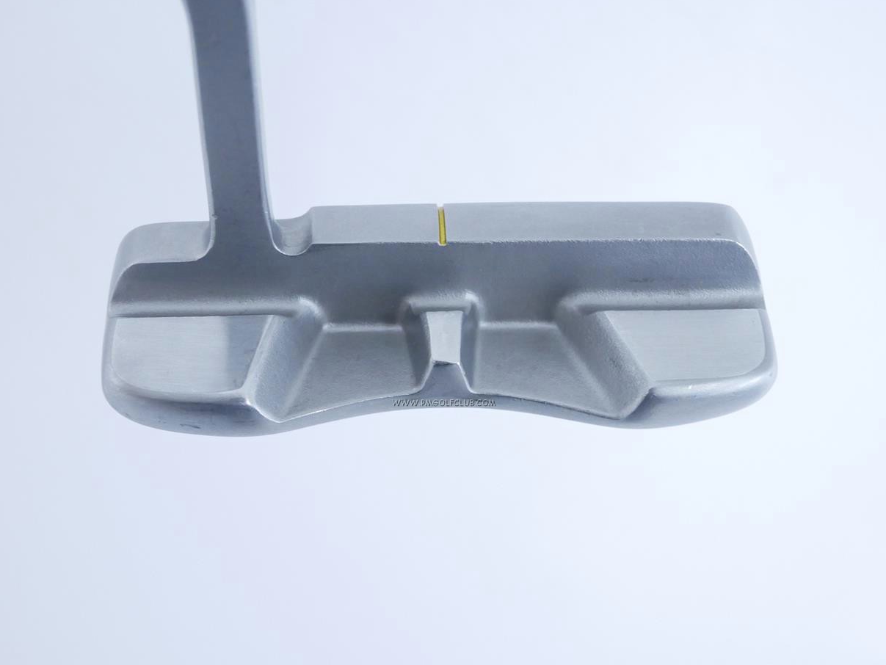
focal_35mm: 53
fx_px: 1357
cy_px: 336
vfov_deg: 27.5
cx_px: 444
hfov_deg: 36.2
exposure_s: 1/60
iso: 1600
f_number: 4.5
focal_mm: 25
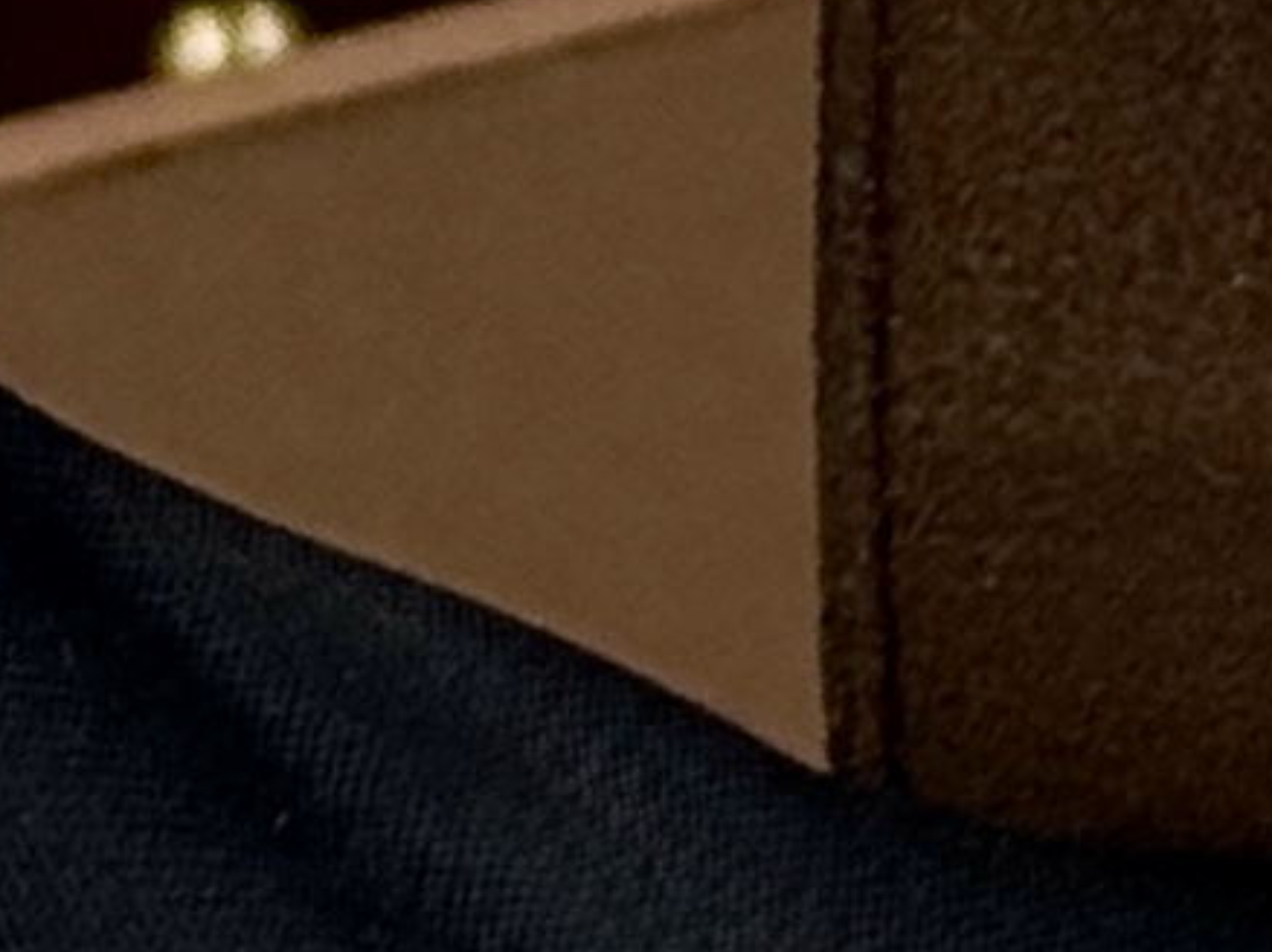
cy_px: -727
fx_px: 7602
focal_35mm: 207
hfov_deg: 9.1
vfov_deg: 7.0
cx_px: 2426
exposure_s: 1/309
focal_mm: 6.76
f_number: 1.78
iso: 64
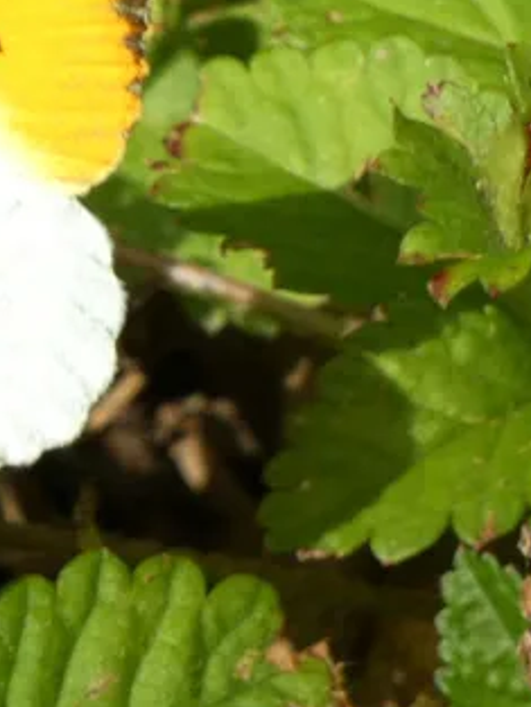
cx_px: -181
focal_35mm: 1158
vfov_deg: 1.7
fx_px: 23668
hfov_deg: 1.3
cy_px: 248
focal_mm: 101.4
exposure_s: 1/100
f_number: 5.6
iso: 125
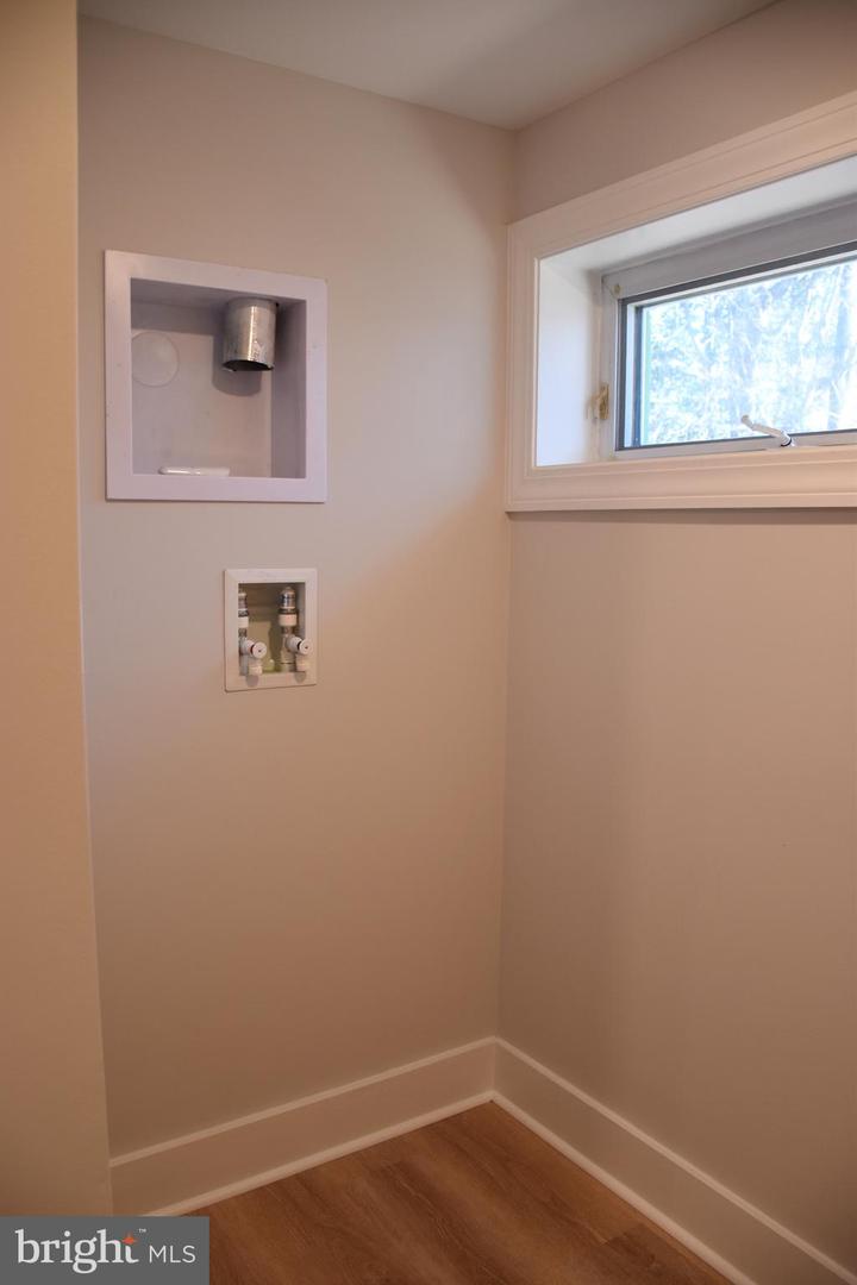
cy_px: 642
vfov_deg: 67.4
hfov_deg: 47.9
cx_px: 428
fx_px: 964
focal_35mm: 27
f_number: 4
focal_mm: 18
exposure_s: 1/80
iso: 400
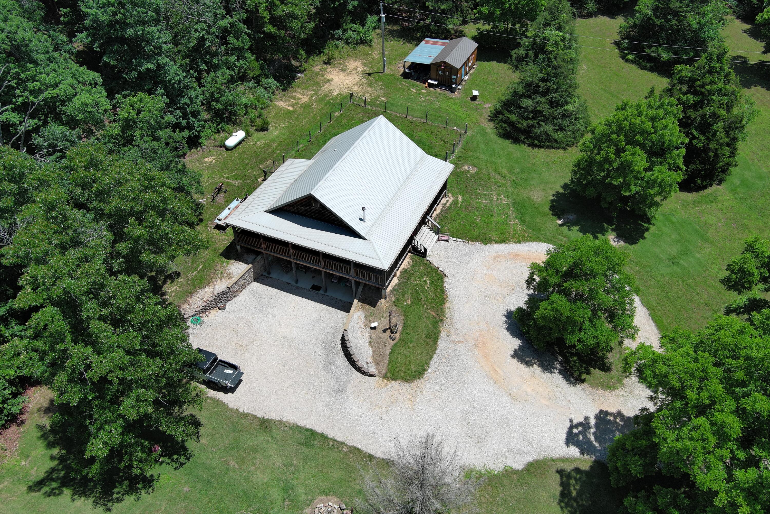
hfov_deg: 63.7
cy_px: 257
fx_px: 620
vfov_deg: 45.0
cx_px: 385
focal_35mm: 29
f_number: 2.8
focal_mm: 10.57
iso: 101
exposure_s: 1/1377
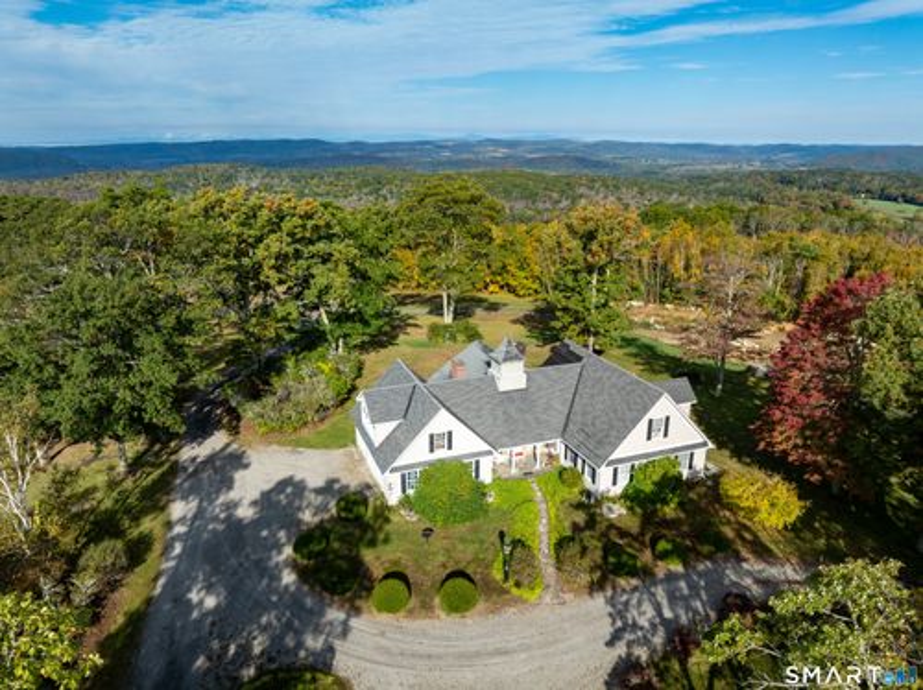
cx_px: 462
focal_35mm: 24
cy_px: 345
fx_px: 639
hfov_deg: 71.6
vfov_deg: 56.7
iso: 100
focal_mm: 12.29
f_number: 6.3
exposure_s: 1/400
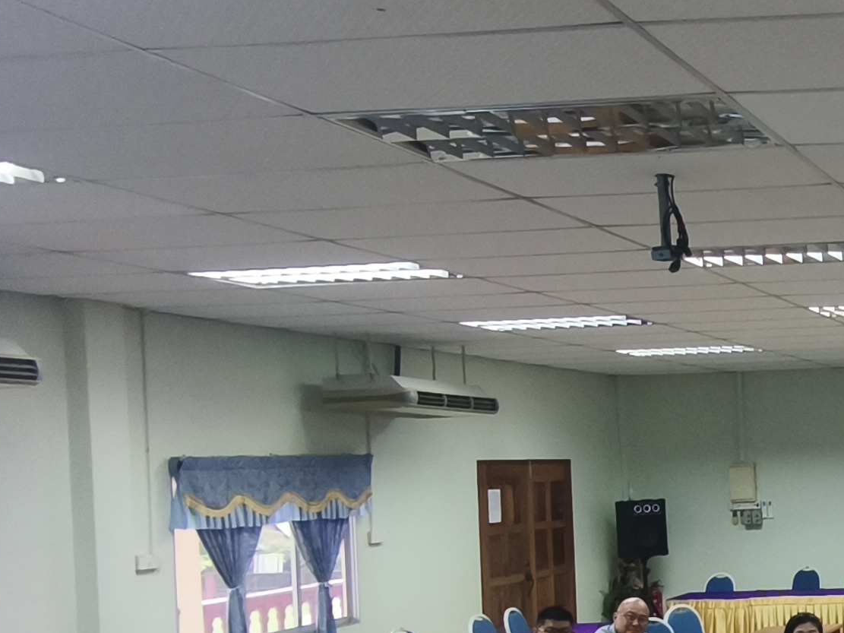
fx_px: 1316
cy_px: 457
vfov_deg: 26.7
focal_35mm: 54
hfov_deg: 28.6
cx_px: 1119
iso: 200
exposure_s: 1/33.3
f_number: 2.2
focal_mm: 1.91
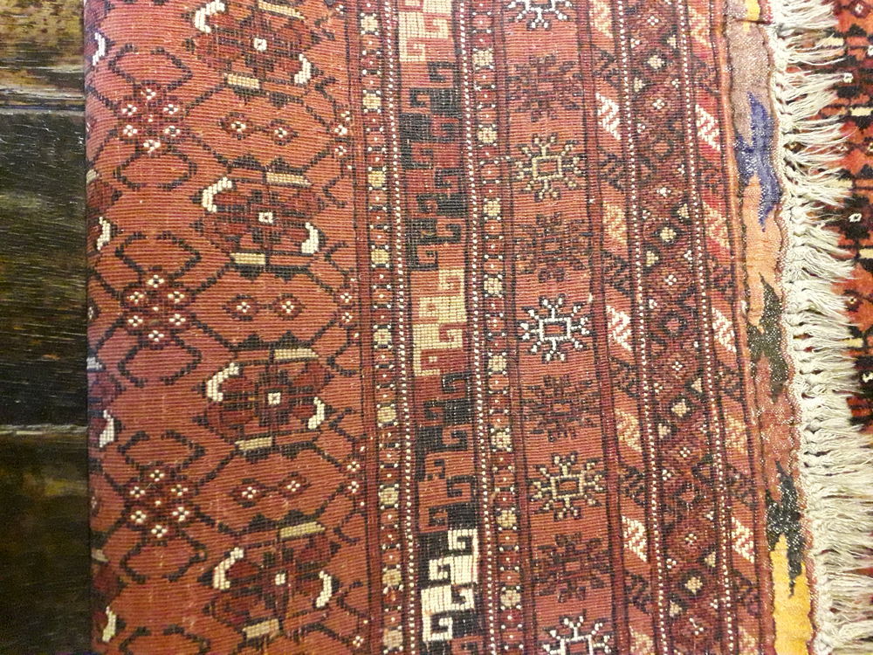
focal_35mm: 27
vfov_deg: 51.4
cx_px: 436
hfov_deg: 65.3
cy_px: 328
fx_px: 681
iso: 800
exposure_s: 1/20
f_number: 1.9
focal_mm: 3.6
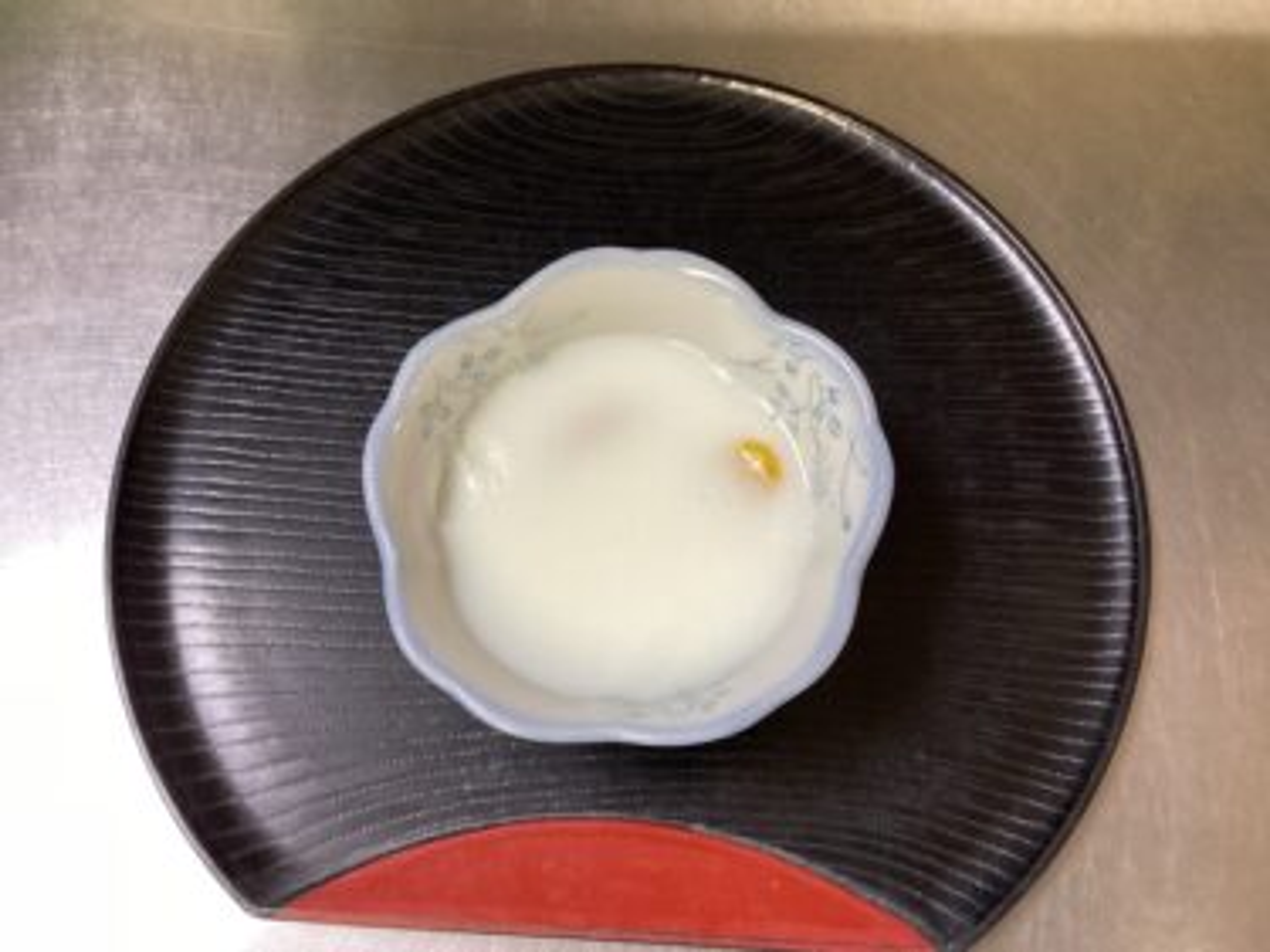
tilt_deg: -72.6
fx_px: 1137
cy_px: 476
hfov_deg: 58.4
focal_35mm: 31
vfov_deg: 45.4
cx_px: 635
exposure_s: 1/60
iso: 250
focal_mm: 3.3
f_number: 2.4
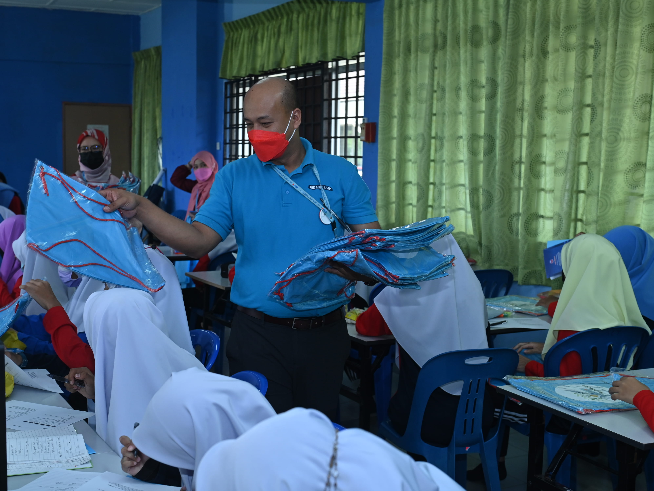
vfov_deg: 30.3
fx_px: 907
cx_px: 308
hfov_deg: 39.6
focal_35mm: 48
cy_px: 245
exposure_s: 1/125
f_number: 4.5
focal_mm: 44
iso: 800
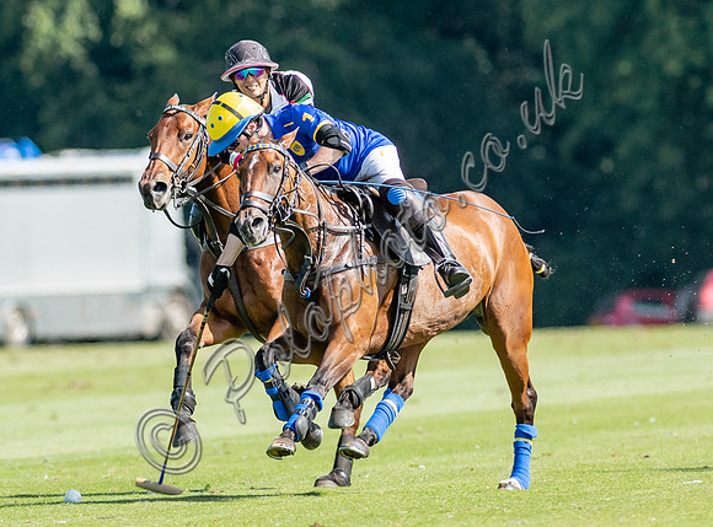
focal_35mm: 896
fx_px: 18360
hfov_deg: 2.2
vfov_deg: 1.6
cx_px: 346
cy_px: 327
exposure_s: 1/1250
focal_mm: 300
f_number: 4
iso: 250
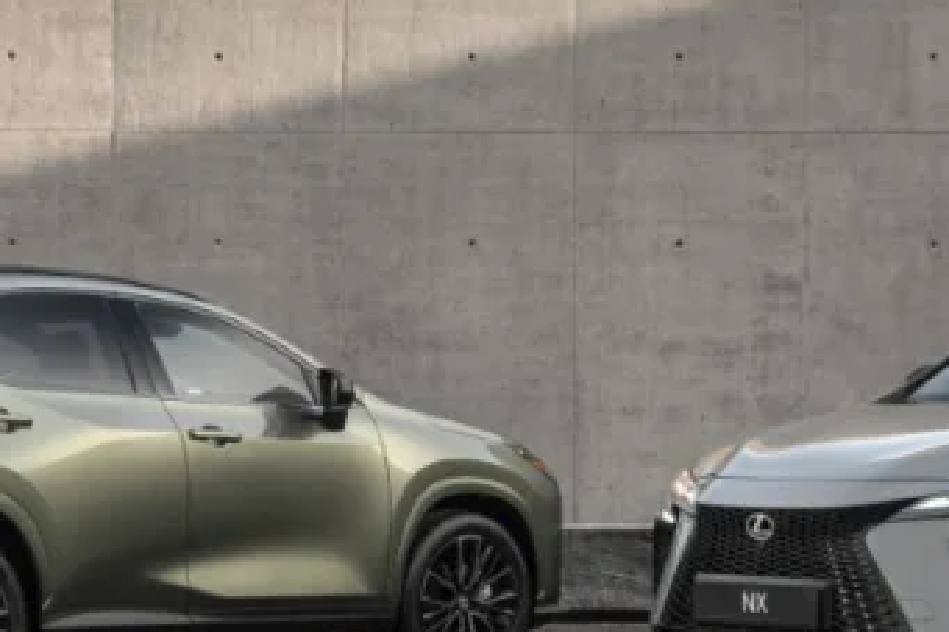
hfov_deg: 16.6
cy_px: 337
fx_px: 3241
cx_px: 635
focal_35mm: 123
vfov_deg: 11.1
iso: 200
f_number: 5.6
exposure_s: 1/100
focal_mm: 41
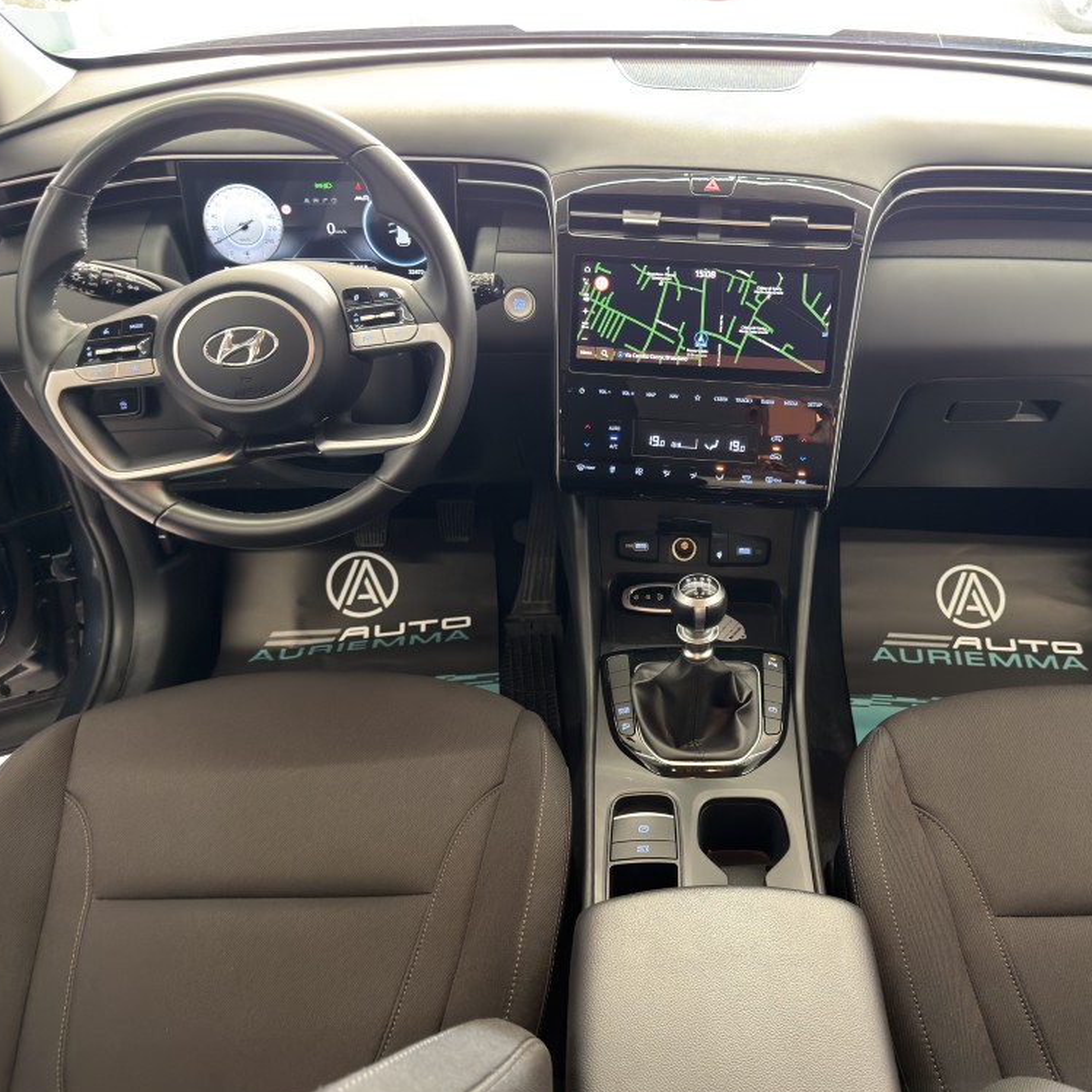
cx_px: 676
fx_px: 1035
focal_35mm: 29
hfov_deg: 55.0
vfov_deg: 55.6
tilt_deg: -37.5
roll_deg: -1.2
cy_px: 550
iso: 500
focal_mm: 6.76
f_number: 1.78
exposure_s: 1/25
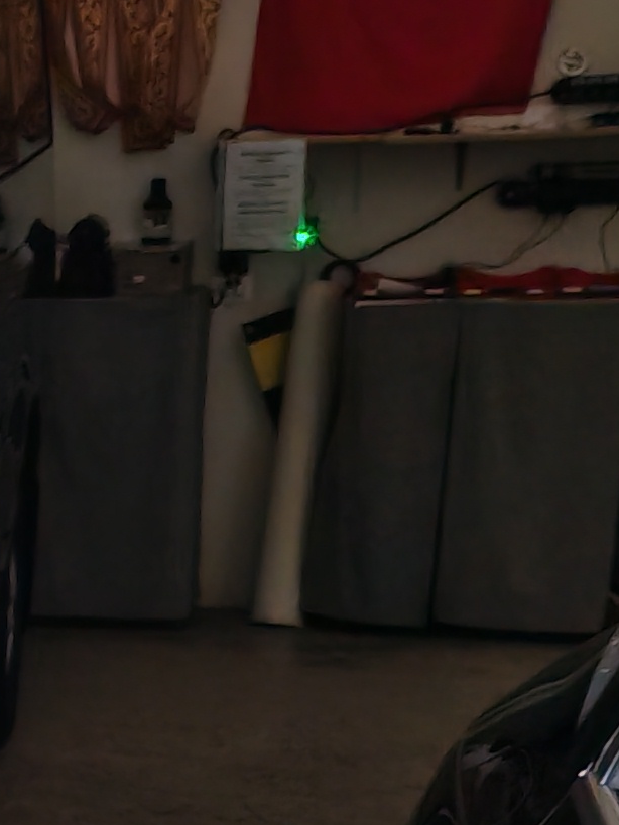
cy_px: 870
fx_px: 2743
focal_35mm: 115
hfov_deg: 10.9
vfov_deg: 16.7
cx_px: -854
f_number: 1.6
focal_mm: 5.4
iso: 64
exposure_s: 1/100
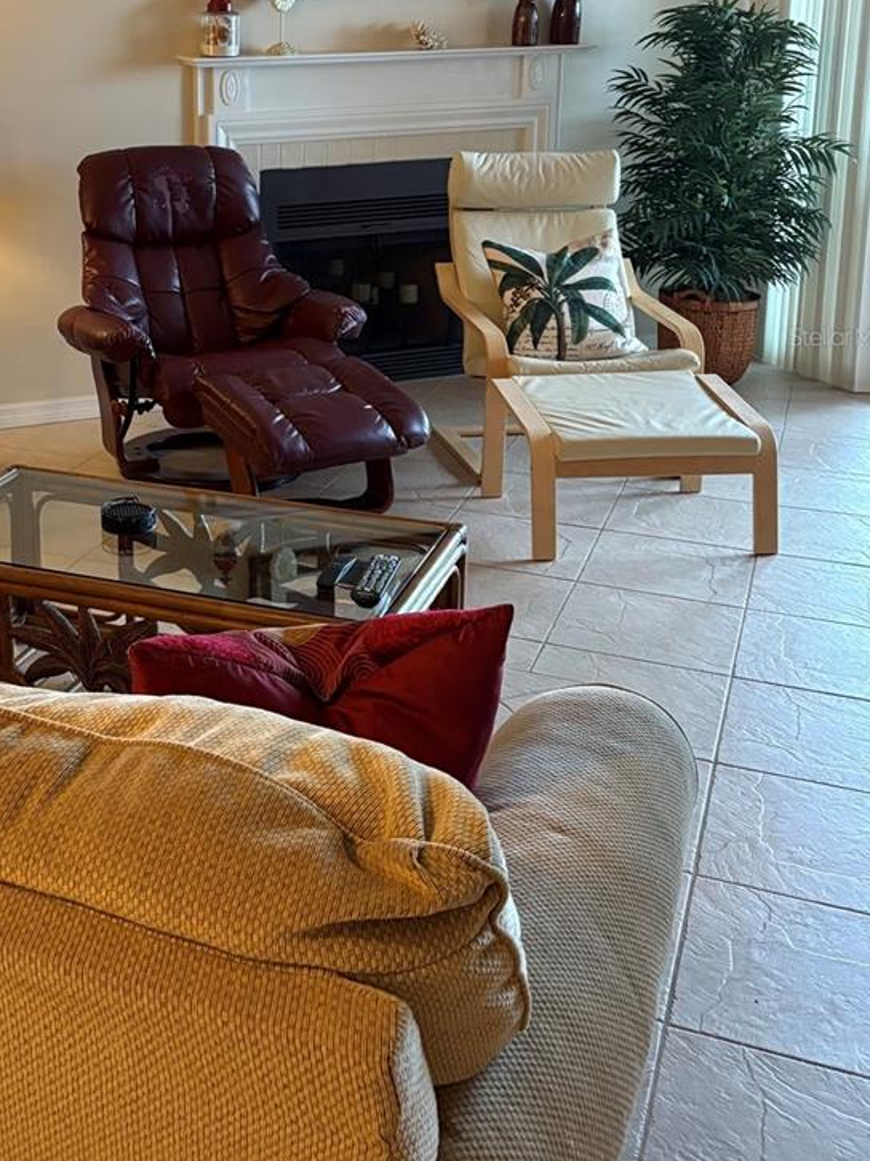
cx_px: 182
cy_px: 336
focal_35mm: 43
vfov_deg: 42.9
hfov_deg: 32.7
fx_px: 1442
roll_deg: +0.6
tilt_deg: -12.1
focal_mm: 5.96
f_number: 1.6
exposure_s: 1/60
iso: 400
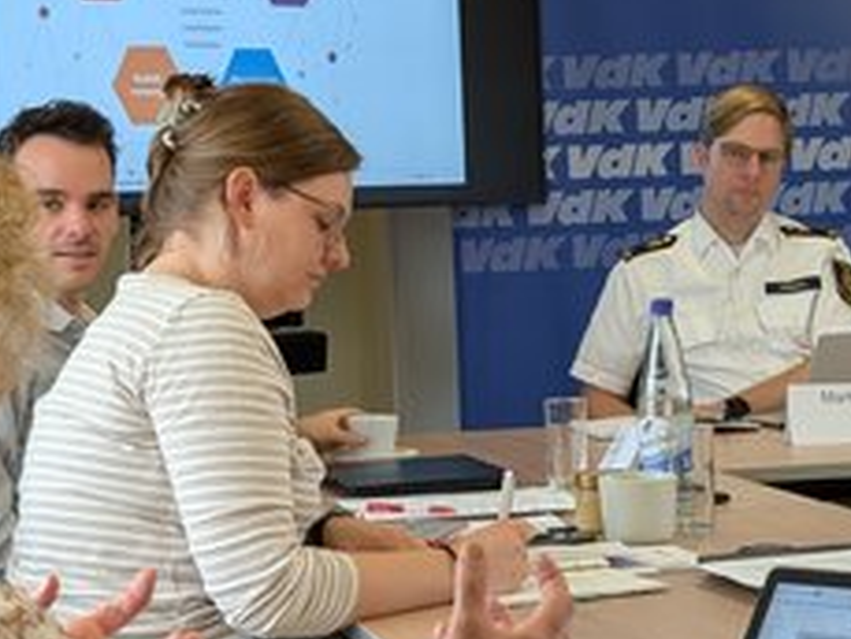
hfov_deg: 18.0
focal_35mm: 108
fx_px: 2656
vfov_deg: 13.7
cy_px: 381
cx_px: 678
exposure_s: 1/56.3
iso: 44
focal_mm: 6.9
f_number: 1.68
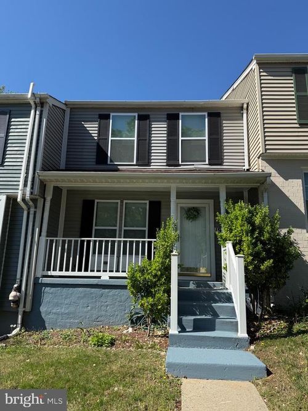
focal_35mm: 24
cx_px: 154
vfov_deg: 71.6
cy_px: 206
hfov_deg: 56.8
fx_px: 285
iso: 80
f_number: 1.78
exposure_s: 1/3425
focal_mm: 6.76
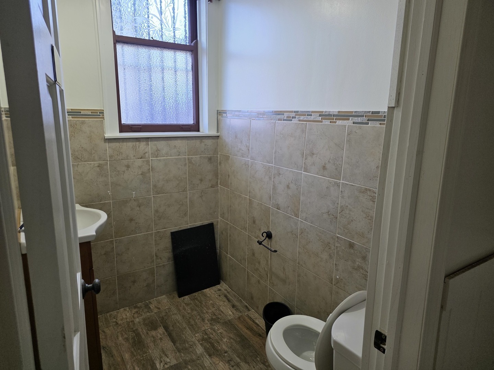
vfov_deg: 58.9
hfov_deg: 73.9
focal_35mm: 23
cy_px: 185
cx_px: 247
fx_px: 328
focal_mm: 6.25
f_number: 1.7
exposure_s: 1/180
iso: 160
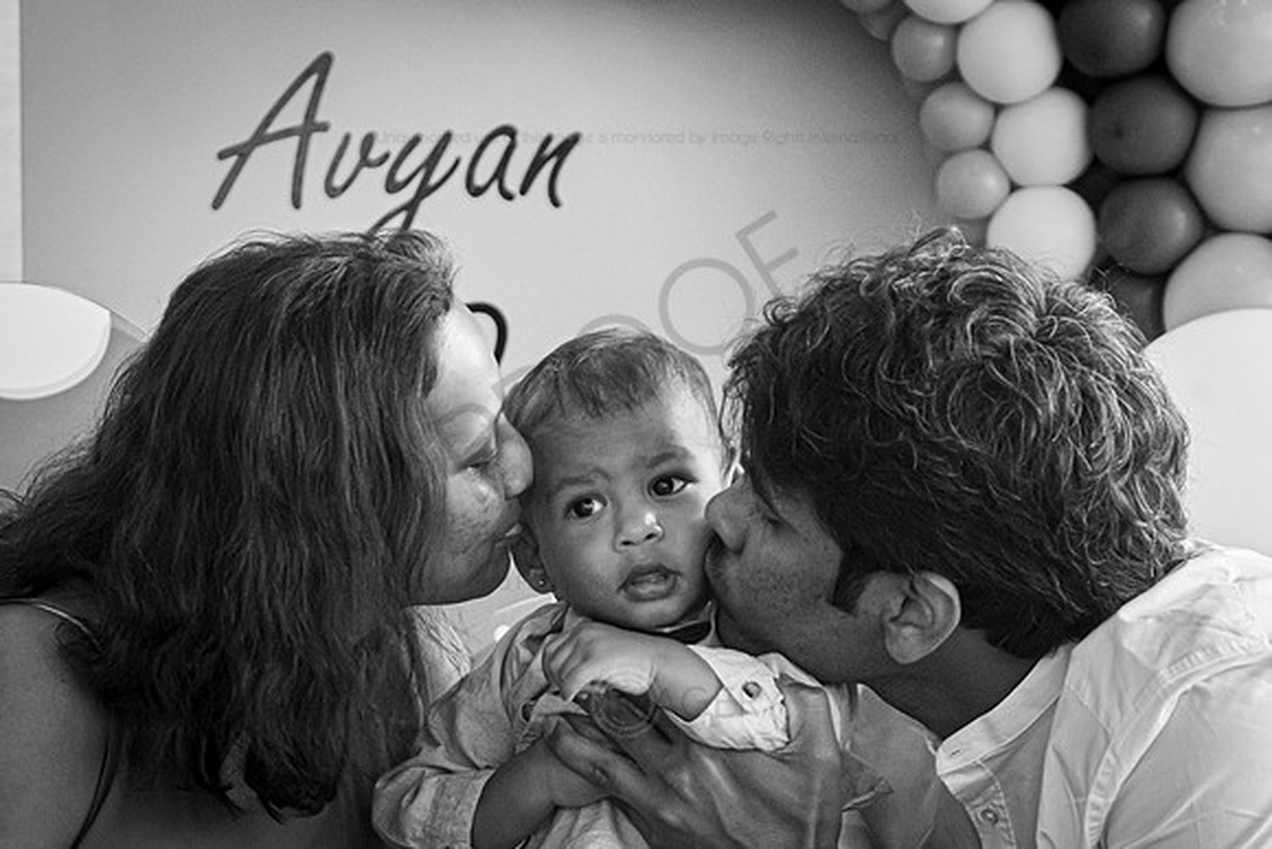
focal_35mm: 157
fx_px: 5558
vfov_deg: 8.7
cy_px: 624
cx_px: 531
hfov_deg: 13.1
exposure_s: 1/60
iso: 3200
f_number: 2.8
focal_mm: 71.5
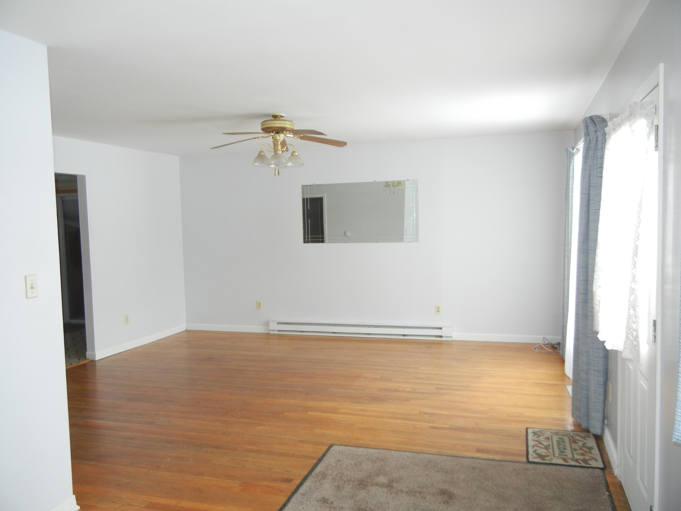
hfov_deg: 60.0
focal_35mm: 30
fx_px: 590
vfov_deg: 46.8
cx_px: 340
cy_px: 256
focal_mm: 5.4
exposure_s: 1/30
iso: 194
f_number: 3.5
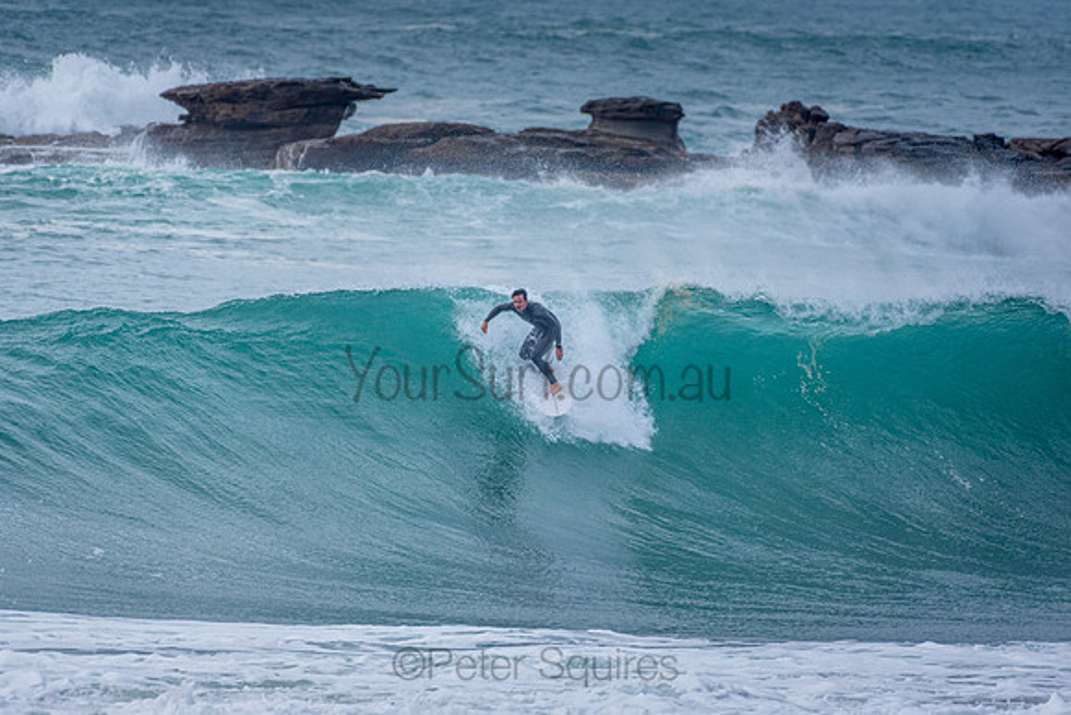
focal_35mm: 750
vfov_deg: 1.8
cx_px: 536
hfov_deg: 2.7
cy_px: 358
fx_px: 22317
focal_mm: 500
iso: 220
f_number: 5.6
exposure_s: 1/1000
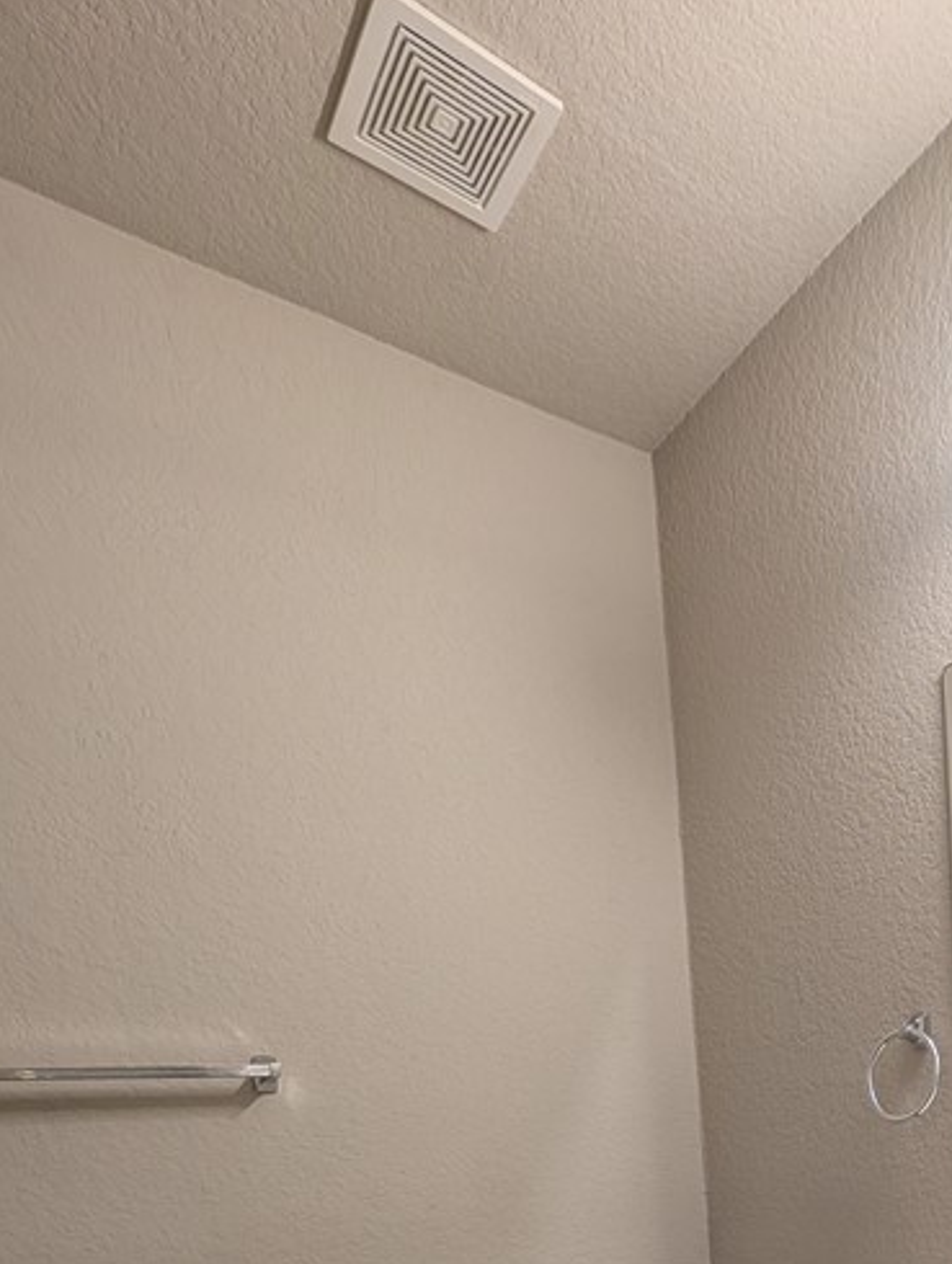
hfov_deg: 50.1
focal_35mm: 25
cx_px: 819
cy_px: 1209
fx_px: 914
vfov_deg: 56.4
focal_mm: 2.02
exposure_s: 1/100
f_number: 1.7
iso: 48
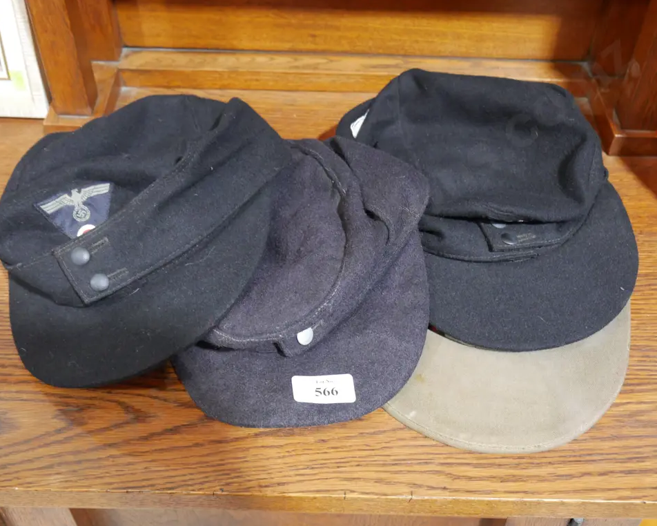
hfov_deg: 43.8
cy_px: 263
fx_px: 817
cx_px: 345
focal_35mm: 42
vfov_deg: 35.7
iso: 2000
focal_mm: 20
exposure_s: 1/60
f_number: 4.4
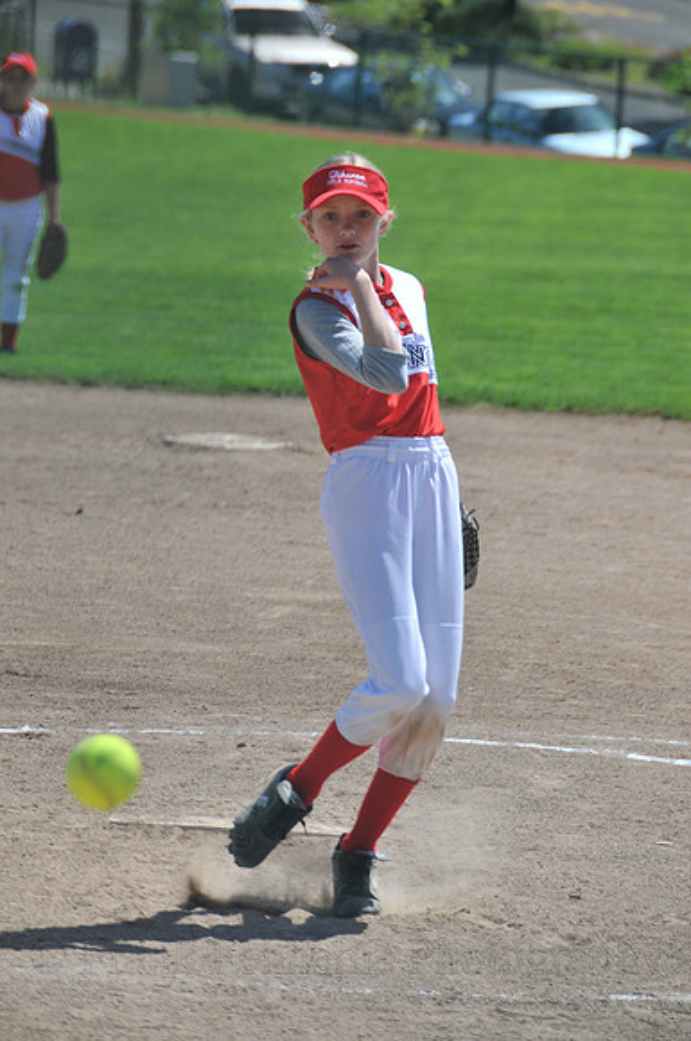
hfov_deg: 4.6
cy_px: 520
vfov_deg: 6.9
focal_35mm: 300
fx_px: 8663
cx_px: 346
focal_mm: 200
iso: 200
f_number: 5.6
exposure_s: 1/250
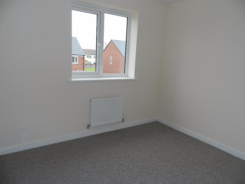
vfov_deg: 54.9
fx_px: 177
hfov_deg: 69.4
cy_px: 92
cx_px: 122
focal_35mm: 25
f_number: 3.1
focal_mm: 4.5
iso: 80
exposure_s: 1/100
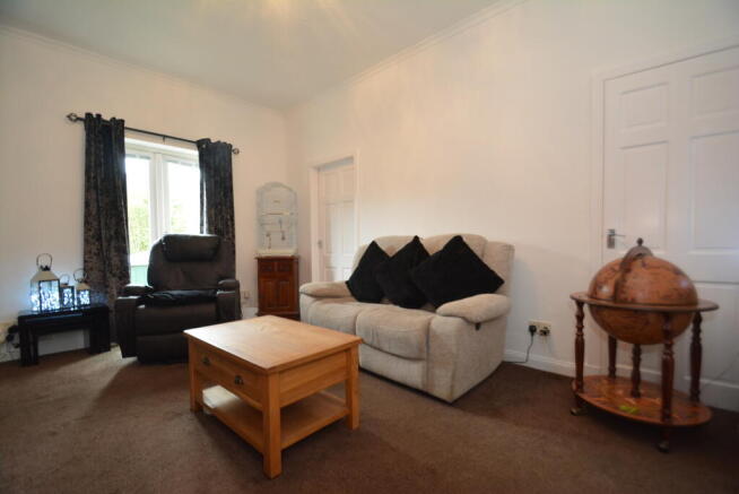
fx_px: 308
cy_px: 247
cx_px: 370
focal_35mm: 15
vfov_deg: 77.4
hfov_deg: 100.4
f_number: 4
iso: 1250
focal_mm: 10
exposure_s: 1/60
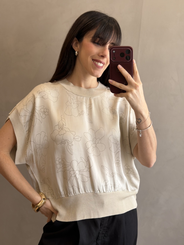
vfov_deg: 39.7
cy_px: 122
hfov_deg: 30.3
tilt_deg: -14.1
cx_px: 92
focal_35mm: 48
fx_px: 340
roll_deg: -3.8
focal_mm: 6.76
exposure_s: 1/121
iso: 64
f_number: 1.78
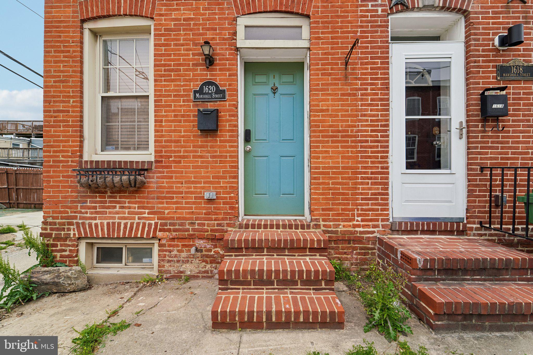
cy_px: 178
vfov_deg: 81.2
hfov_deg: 104.3
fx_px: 207
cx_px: 266
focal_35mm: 14
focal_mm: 14
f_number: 8
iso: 100
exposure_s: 1/60
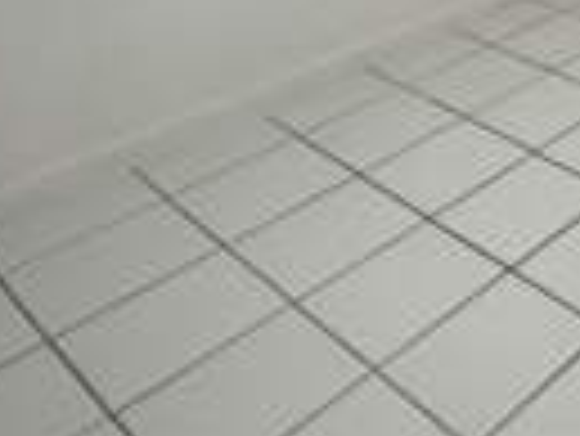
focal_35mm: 52
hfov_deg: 26.6
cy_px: -369
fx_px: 872
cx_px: 868
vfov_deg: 19.8
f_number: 2.2
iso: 200
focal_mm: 2.22
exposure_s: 1/120
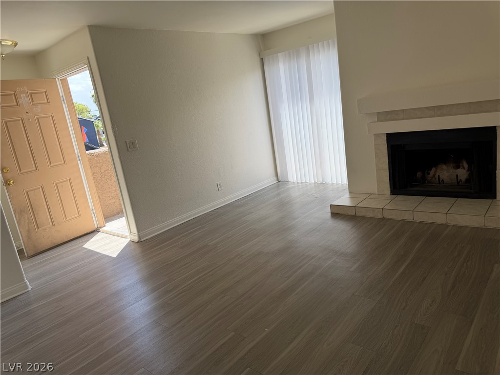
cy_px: 188
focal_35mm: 24
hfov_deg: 71.6
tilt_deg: -13.1
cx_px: 250
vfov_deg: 56.8
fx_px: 347
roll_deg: +9.0
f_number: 1.78
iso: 80
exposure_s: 1/735
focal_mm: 6.76
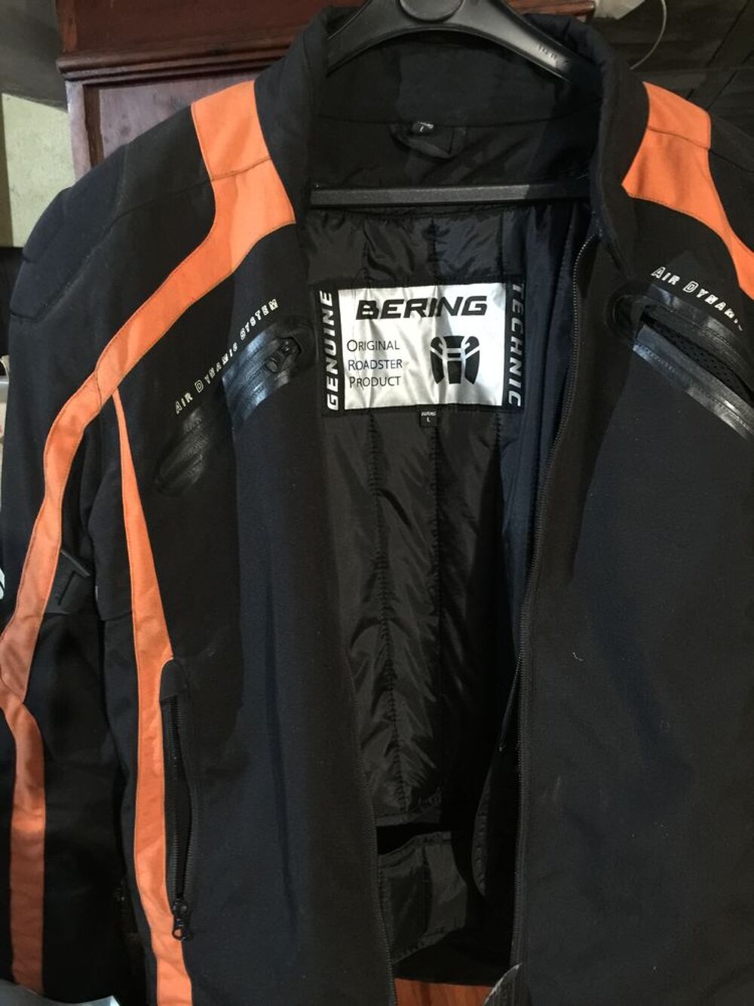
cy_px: 503
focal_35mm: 29
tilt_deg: -11.7
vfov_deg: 61.7
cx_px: 377
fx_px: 842
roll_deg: +0.7
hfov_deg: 48.2
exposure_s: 1/4
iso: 200
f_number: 2.2
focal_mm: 4.15
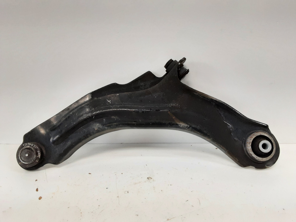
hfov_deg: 65.3
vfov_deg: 51.4
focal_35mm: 27
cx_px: 148
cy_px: 111
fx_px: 231
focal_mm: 2.91
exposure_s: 1/100
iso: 80
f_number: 1.9
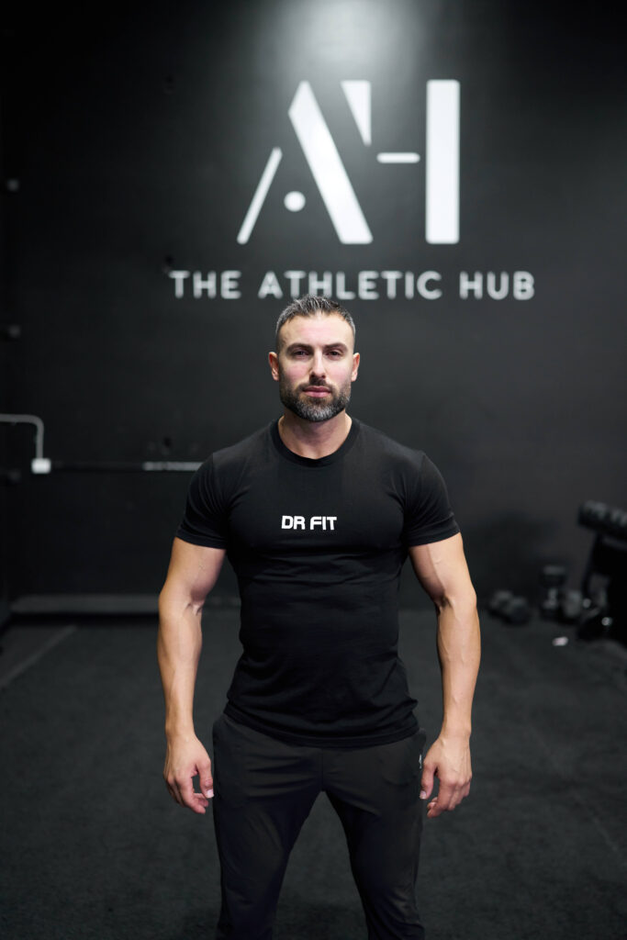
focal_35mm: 35
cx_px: 314
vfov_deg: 54.4
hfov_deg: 37.9
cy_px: 470
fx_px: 914
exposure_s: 1/250
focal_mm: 35
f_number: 1.4
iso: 1000
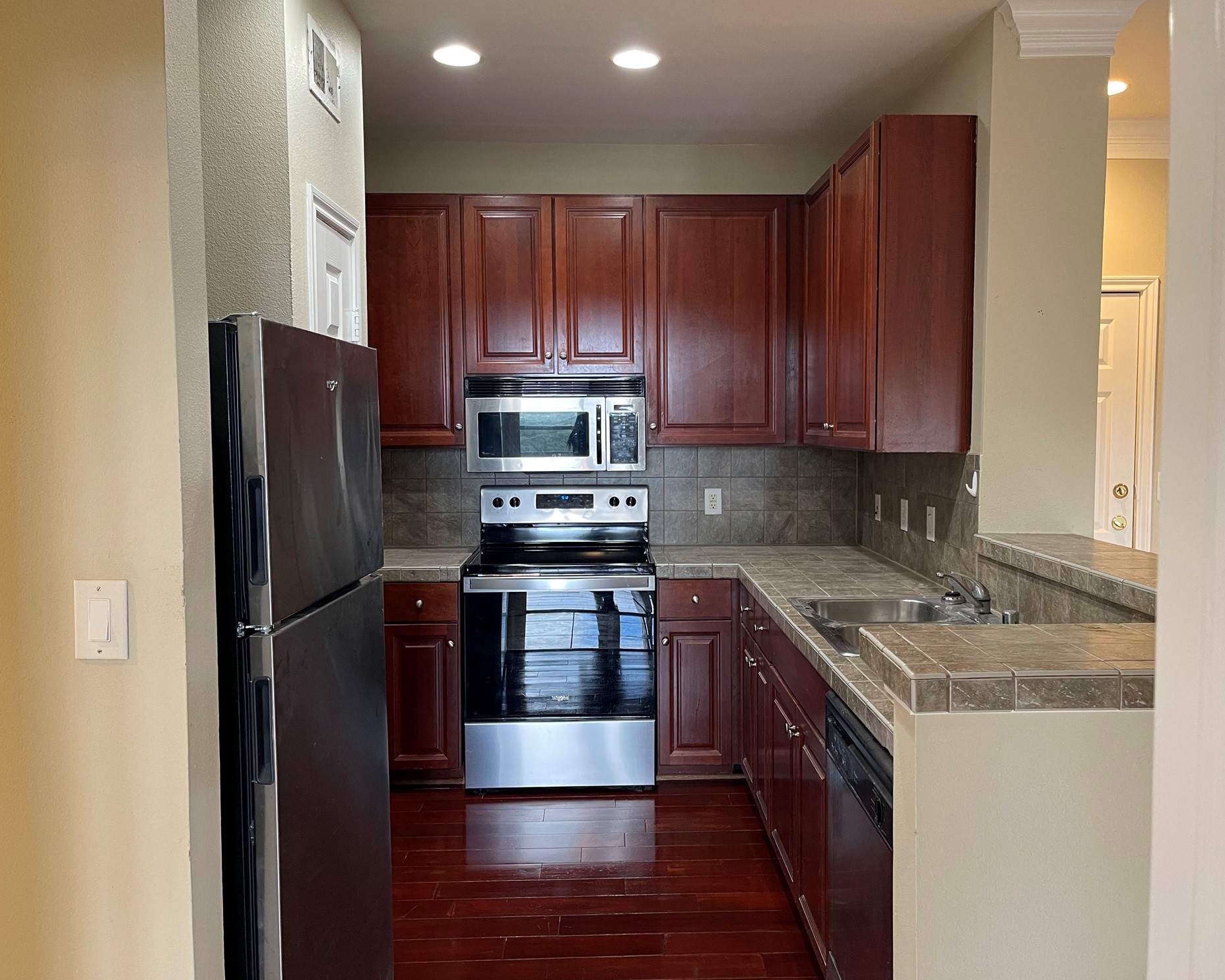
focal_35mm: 28
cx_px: 649
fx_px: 1015
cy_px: 476
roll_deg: +0.7
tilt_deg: -4.1
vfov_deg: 51.5
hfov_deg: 62.2
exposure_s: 1/60
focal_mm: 5.1
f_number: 1.6
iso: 160
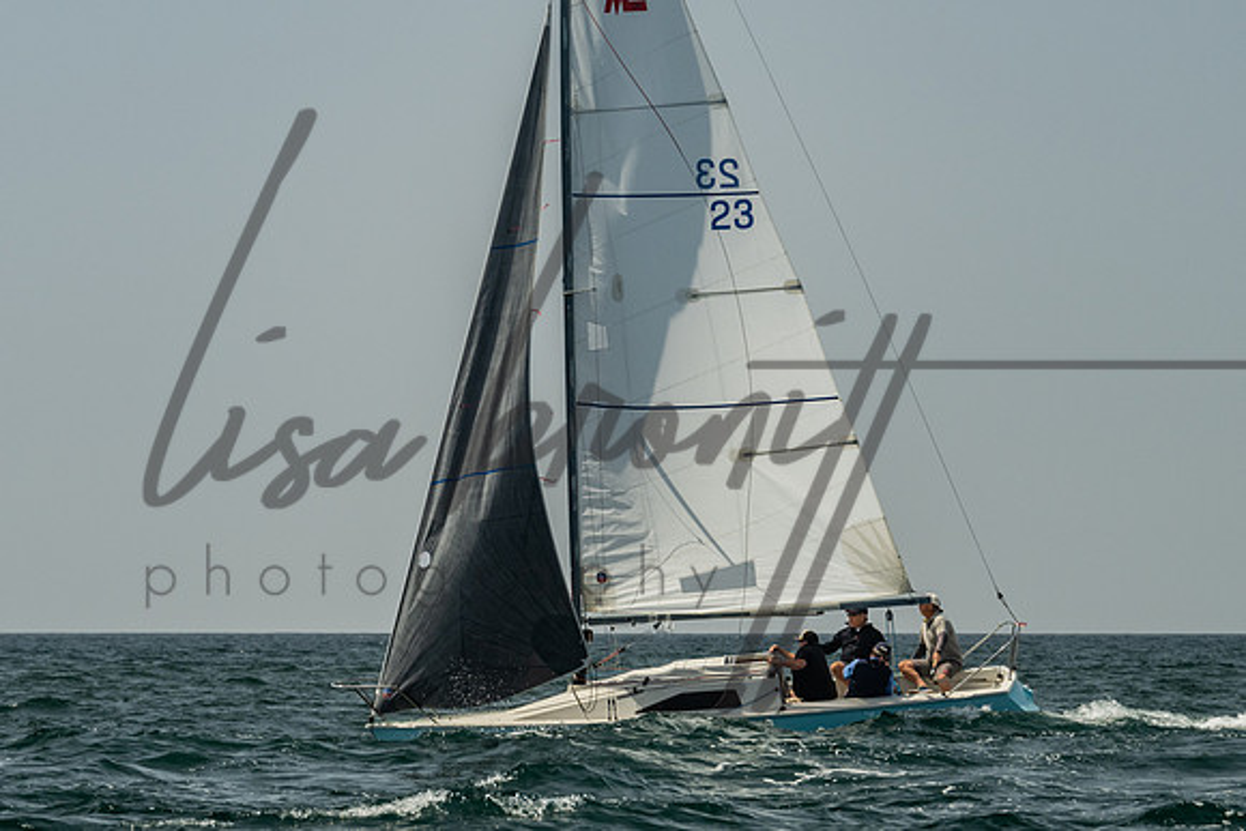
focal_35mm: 171
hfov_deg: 12.0
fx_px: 5934
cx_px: 613
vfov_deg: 8.0
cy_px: 427
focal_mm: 99
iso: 320
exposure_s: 1/1000
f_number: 6.3
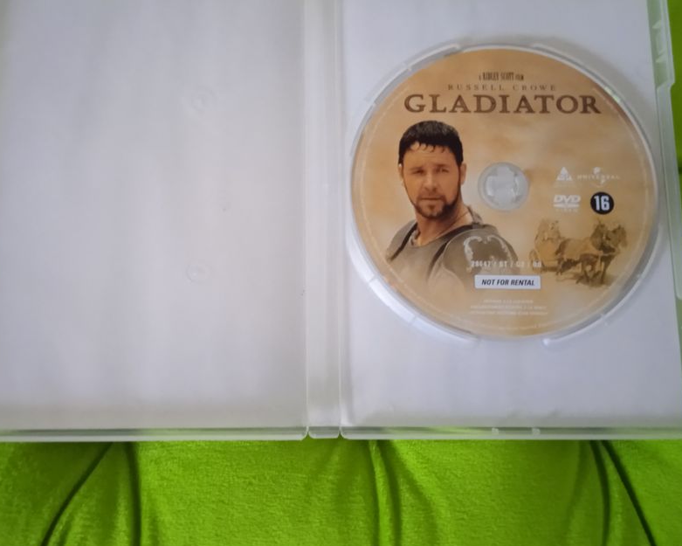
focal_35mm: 35
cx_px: 300
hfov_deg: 51.4
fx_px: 707
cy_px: 257
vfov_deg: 42.2
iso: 2212
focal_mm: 3.43
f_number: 2.2
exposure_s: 1/14.3
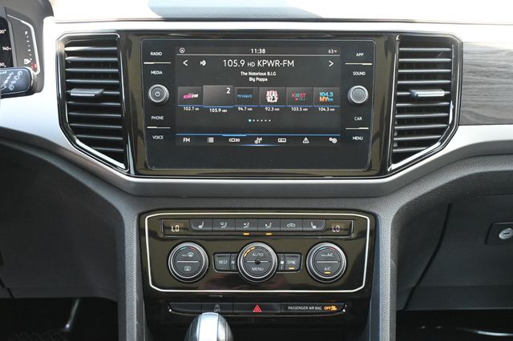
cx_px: 256
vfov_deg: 24.4
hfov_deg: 36.0
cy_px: 170
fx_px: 790
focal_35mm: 56
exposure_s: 1/125
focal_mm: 37
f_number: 5.3
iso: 3200
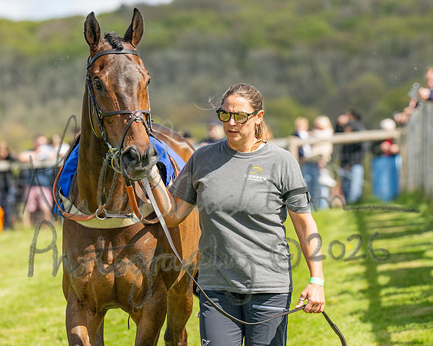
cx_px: 189
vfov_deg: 5.9
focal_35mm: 261
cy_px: 173
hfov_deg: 7.4
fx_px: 3349
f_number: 4
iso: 400
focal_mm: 155
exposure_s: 1/3200
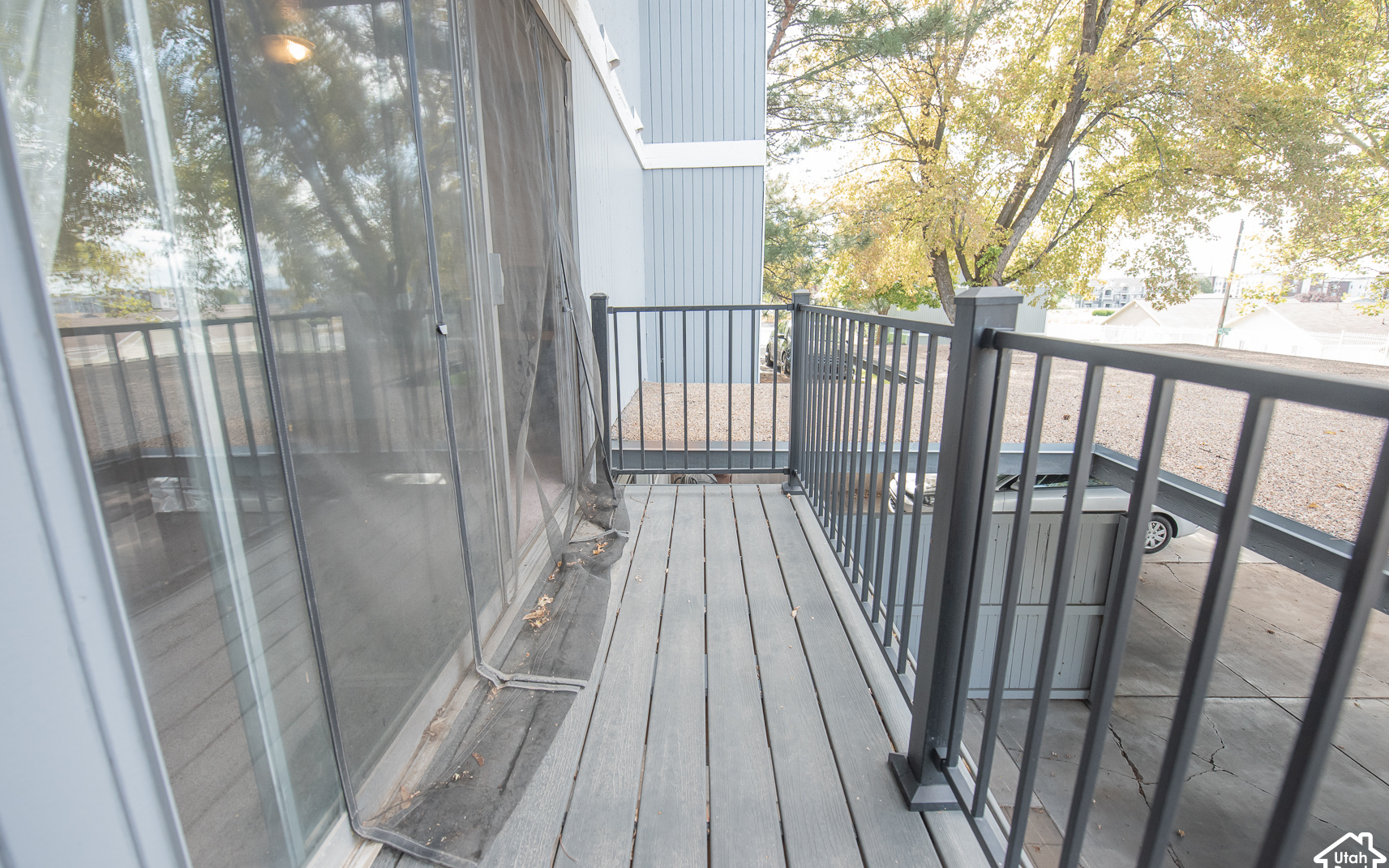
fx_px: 568
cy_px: 430
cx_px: 679
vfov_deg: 74.8
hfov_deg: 101.4
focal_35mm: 15
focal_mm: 14
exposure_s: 1/500
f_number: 3.5
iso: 1000
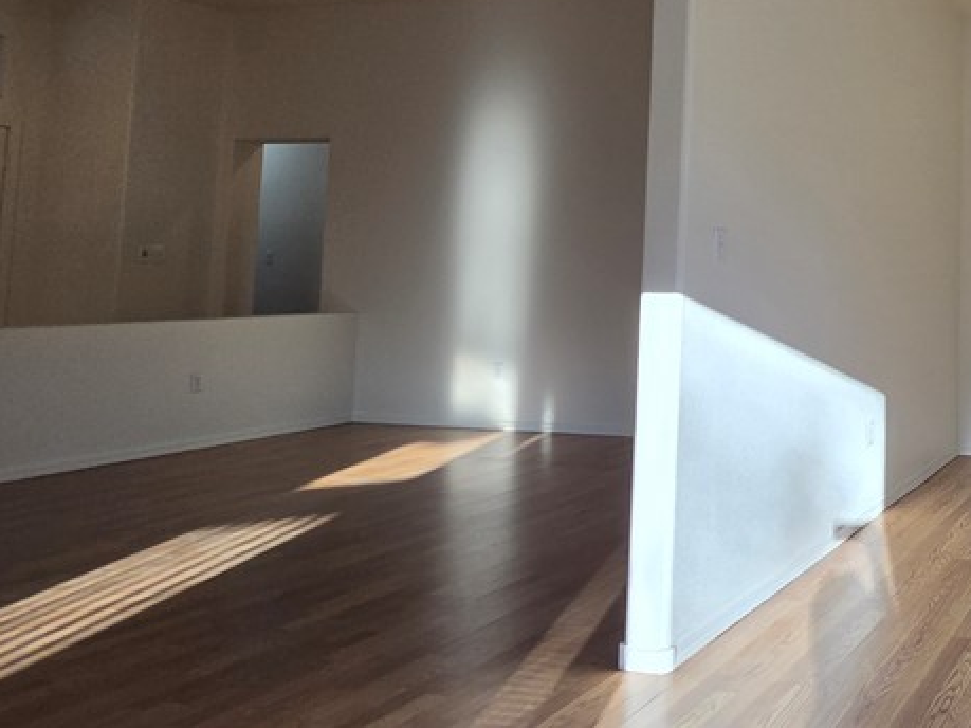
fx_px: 813
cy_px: 222
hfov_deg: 48.4
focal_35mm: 29
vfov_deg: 47.1
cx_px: 1011
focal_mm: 2.2
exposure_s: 1/301
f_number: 2.2
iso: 100
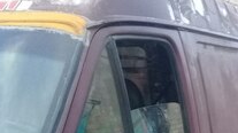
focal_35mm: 81
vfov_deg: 13.8
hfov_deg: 26.1
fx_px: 511
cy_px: 209
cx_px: 159
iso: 200
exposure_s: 1/33
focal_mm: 3.3
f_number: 2.2
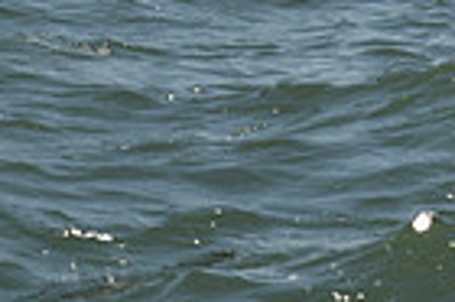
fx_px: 3661
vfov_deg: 4.5
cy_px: -614
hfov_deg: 7.0
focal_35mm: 290
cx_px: -138
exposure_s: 1/1600
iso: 280
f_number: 8
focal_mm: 70
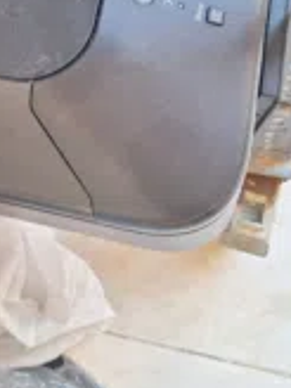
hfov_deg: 25.6
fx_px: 628
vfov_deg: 31.4
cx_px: 52
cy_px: -14
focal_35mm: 56
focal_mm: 5.54
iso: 40
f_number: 1.8
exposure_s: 1/100
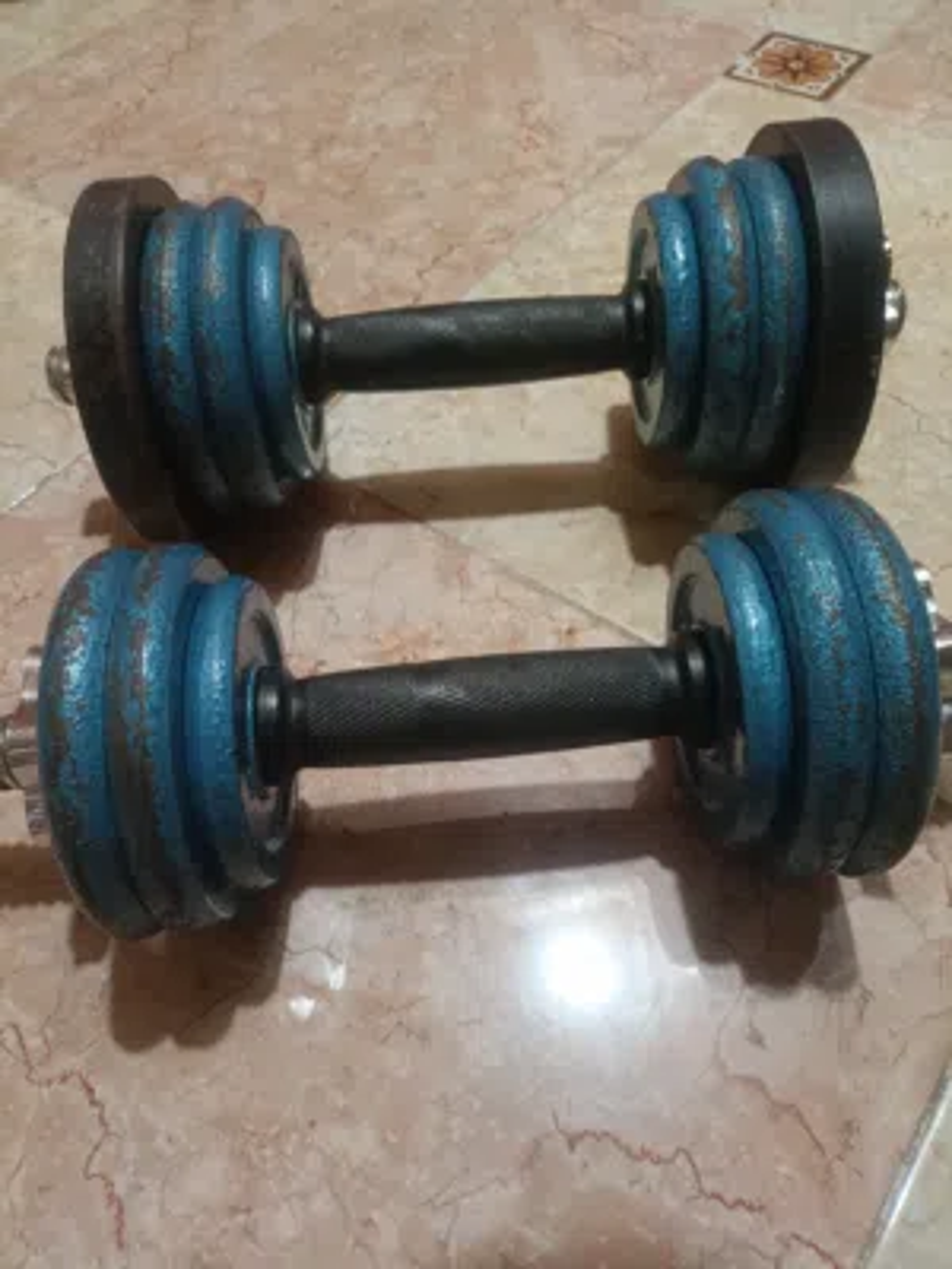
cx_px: 476
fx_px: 917
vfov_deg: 69.4
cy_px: 634
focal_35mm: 25
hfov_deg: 54.9
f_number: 1.7
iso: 1250
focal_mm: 4.71
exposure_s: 1/24
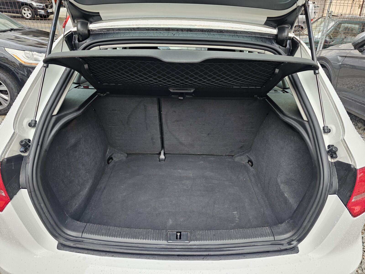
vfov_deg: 58.9
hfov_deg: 73.9
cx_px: 182
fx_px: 243
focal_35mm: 23
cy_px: 137
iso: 100
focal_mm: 6.3
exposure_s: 1/190
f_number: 1.7
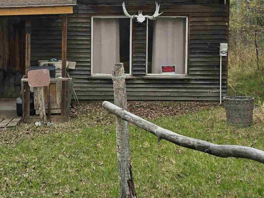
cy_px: 60
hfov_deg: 29.3
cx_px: 62
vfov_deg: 22.4
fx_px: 496
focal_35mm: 65
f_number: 1.7
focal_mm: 6.3
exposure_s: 1/406
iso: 12
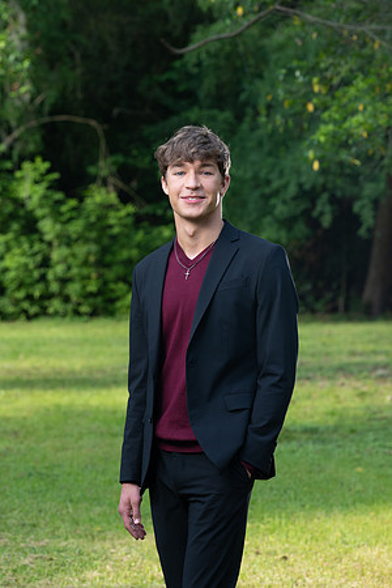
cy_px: 294
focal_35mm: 150
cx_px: 196
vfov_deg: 13.7
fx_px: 2450
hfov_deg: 9.1
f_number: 8
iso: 400
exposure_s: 1/200
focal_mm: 150
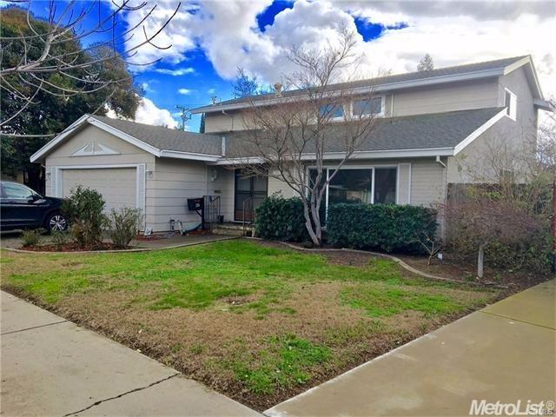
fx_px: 466
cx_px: 278
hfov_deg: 61.7
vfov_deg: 48.2
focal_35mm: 29
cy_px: 208
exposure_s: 1/916
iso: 25
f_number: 2.2
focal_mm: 4.15
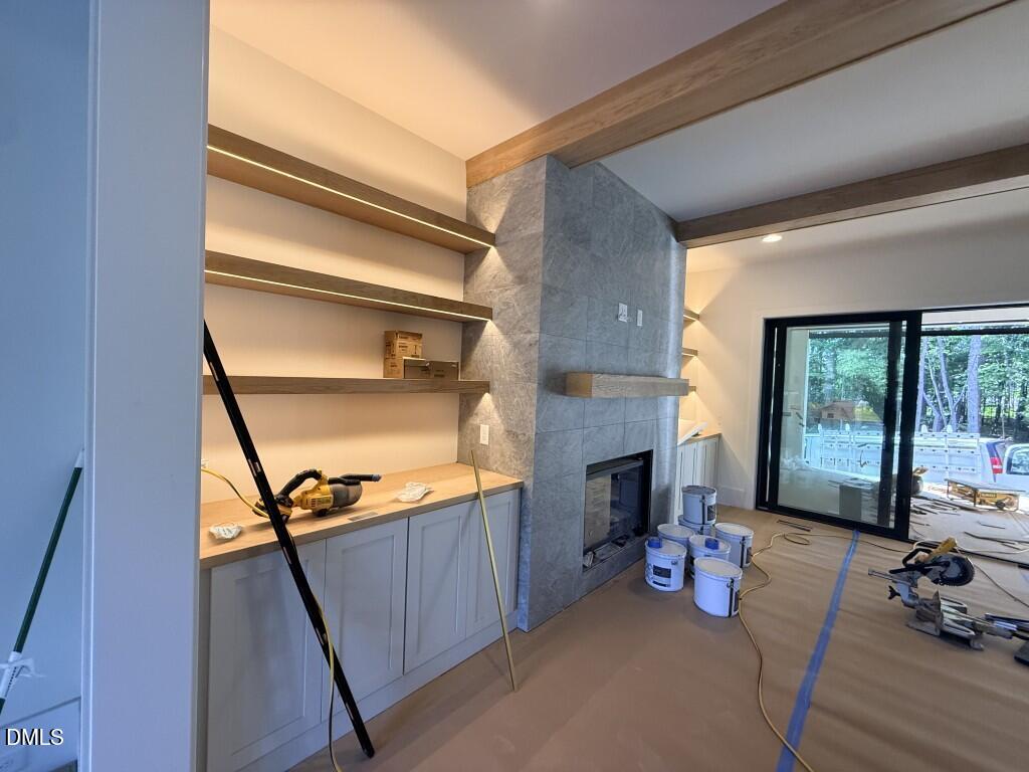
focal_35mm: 14
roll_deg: -2.6
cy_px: 386
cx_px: 514
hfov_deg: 102.1
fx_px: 416
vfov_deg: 85.7
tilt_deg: +1.0
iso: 250
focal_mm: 2.22
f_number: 2.2
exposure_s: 1/120
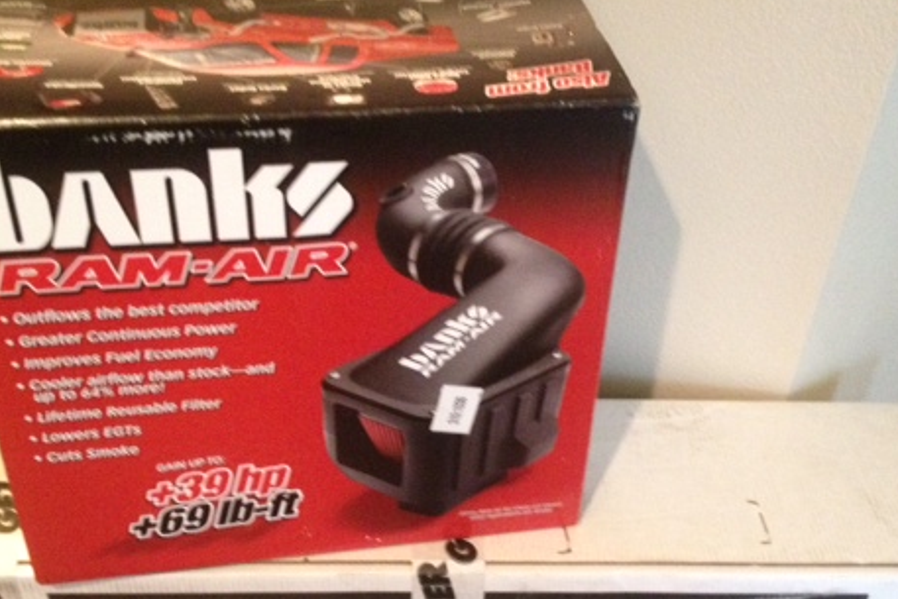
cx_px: 452
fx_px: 1272
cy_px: 403
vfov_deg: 26.3
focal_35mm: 51
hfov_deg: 38.9
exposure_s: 1/15
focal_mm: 4.28
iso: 500
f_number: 2.4
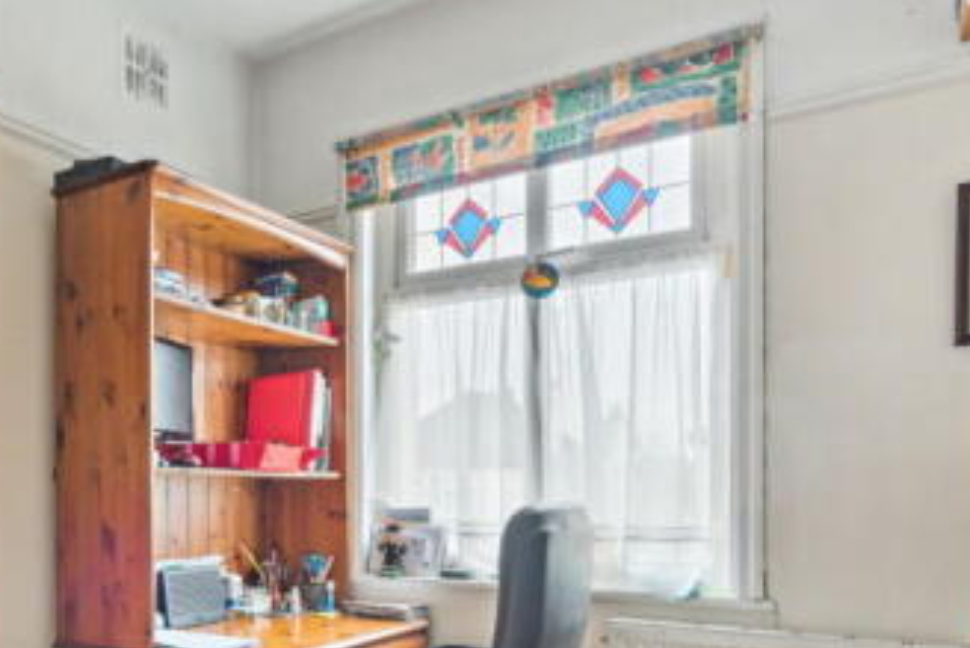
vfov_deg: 39.8
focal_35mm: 32
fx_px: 863
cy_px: 499
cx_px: 214
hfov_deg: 55.2
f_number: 7.1
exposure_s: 1/10
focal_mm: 16
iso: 400
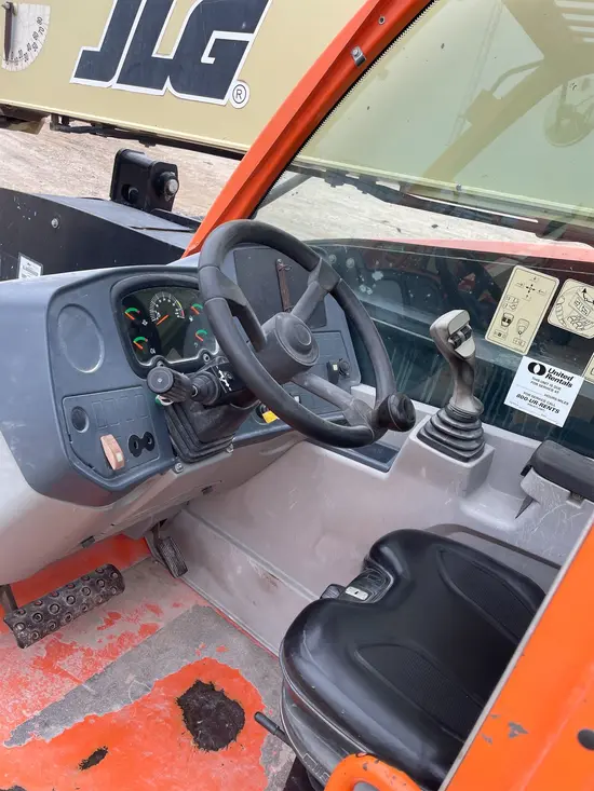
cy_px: 396
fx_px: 595
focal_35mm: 26
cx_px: 297
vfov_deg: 67.3
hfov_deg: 53.1
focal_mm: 4.2
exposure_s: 1/121
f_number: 1.6
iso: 40
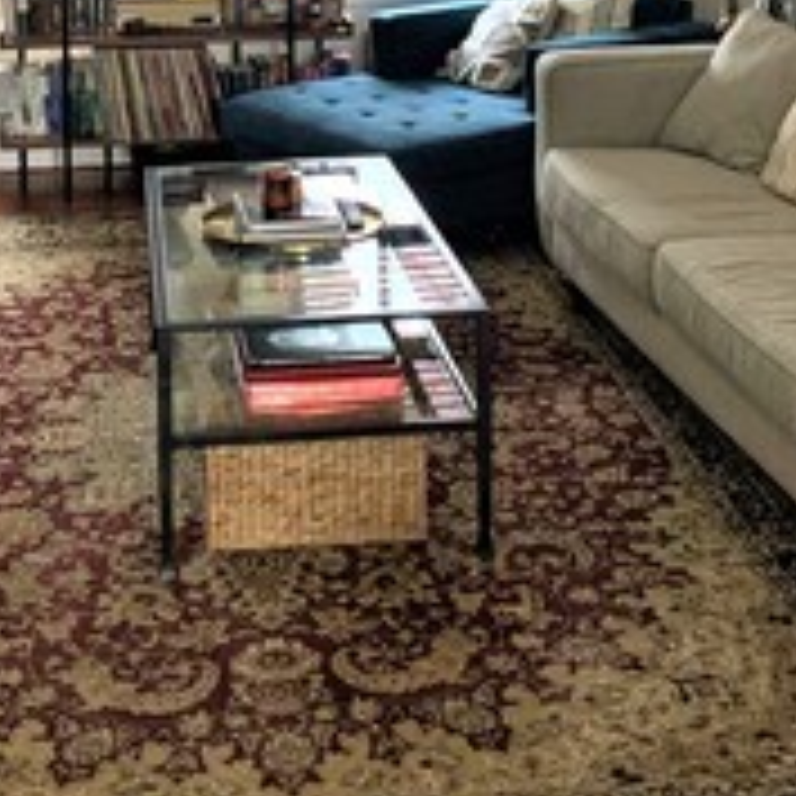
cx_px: 286
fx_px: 1691
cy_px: -18
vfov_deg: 25.1
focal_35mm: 65
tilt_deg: -5.8
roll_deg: +0.2
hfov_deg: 26.4
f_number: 1.8
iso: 400
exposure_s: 1/46
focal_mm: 4.25
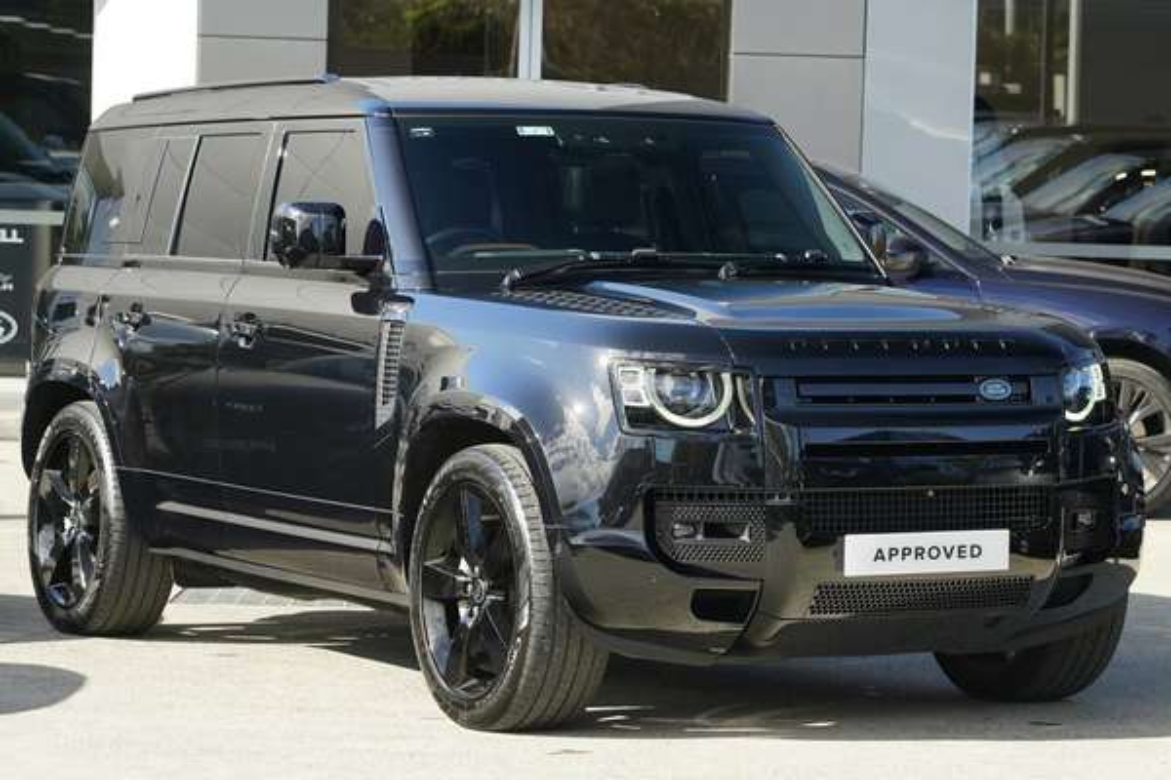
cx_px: 586
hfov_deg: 19.5
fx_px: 3415
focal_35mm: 105
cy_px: 390
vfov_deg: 13.0
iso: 1000
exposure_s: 1/500
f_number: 6.3
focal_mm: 105
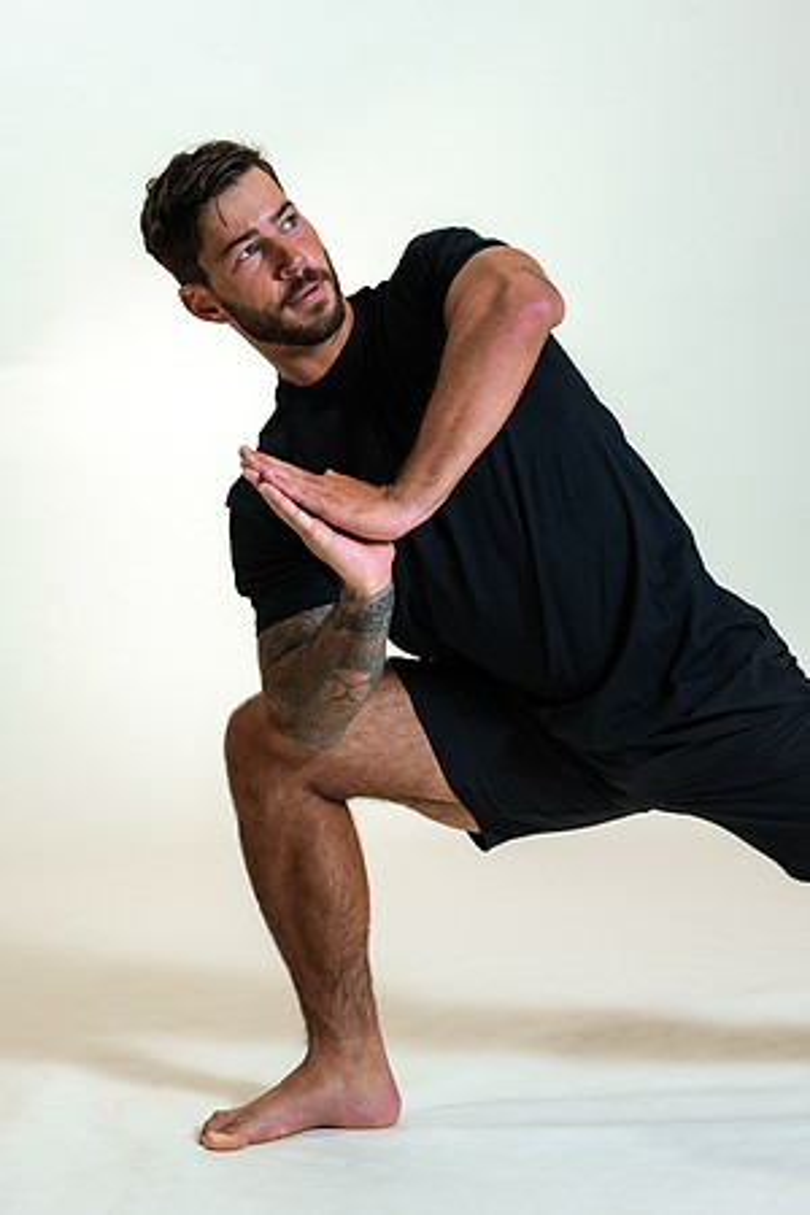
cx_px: 405
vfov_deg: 23.9
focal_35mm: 85
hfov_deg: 16.1
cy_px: 608
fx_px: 2869
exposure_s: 1/160
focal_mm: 85
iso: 320
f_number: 4
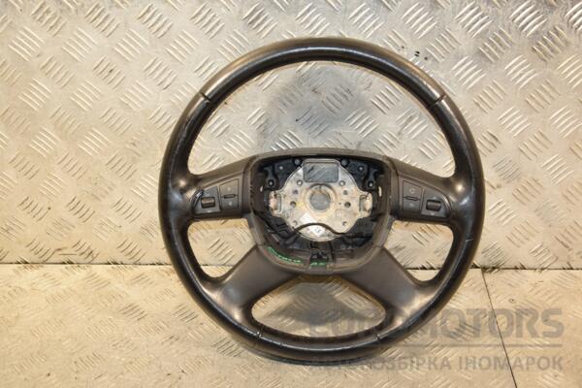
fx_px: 824
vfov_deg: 26.5
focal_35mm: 51
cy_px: 194
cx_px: 291
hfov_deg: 38.9
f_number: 5
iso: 800
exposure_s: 1/160
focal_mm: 34
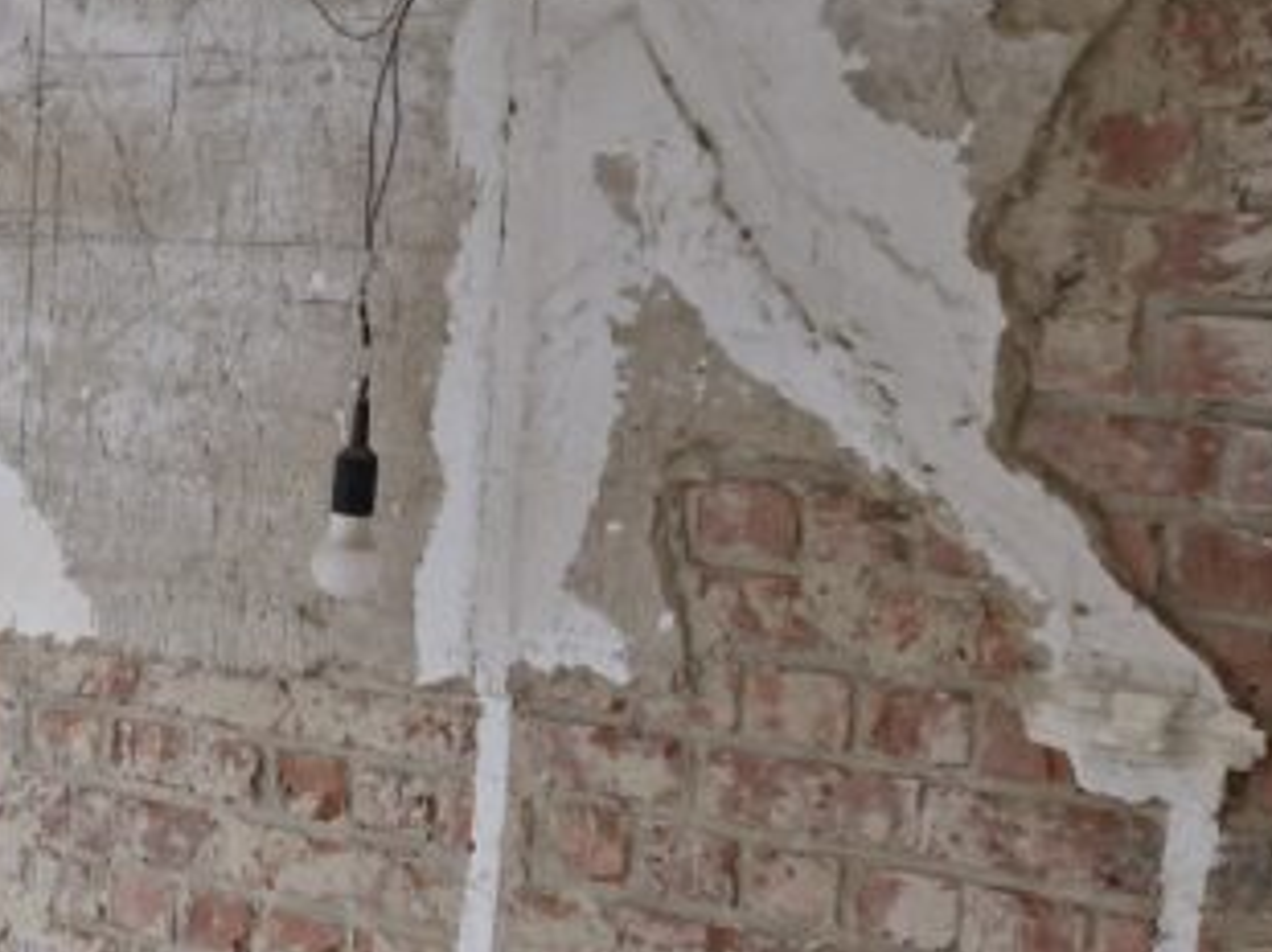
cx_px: -640
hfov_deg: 21.5
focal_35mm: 76
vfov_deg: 19.3
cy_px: 562
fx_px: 2791
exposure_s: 1/188
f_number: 1.8
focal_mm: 5.54
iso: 50
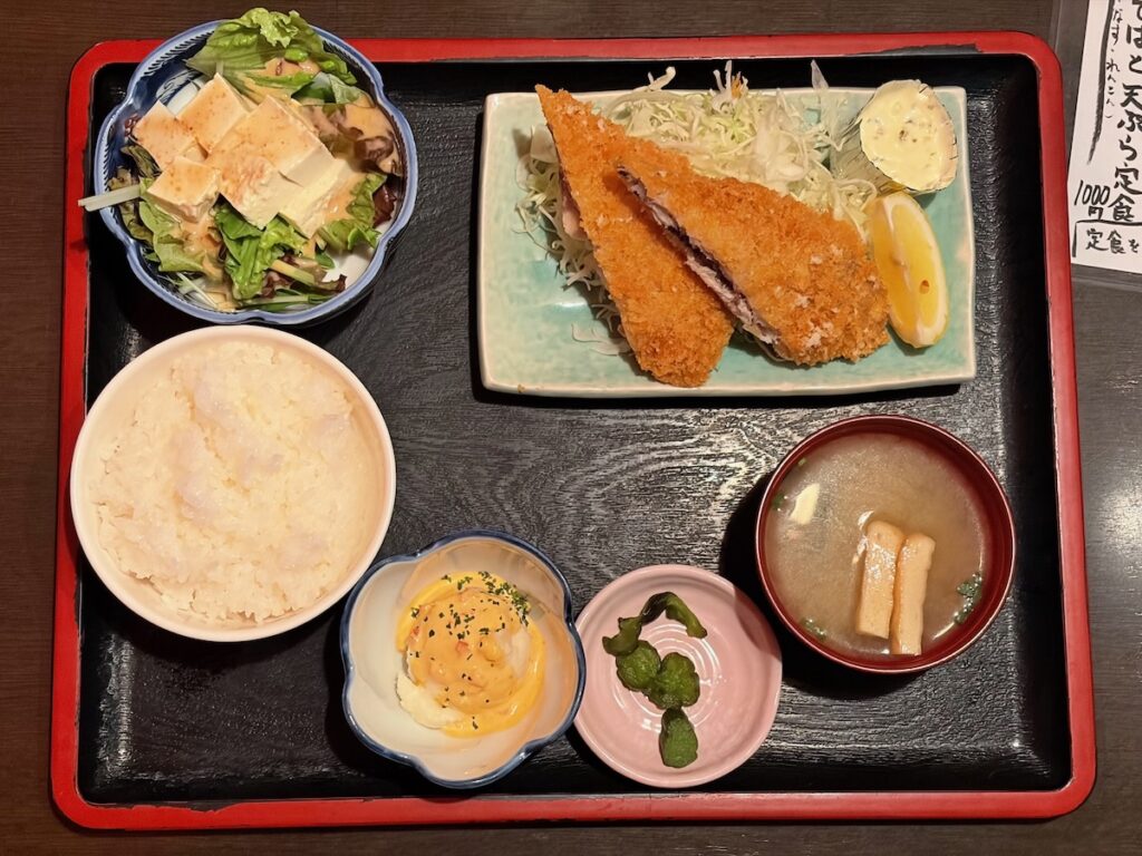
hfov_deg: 36.8
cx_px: 571
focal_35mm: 52
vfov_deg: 28.0
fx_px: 1716
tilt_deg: -83.0
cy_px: 428
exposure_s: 1/25
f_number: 1.6
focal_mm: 5.96
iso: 320
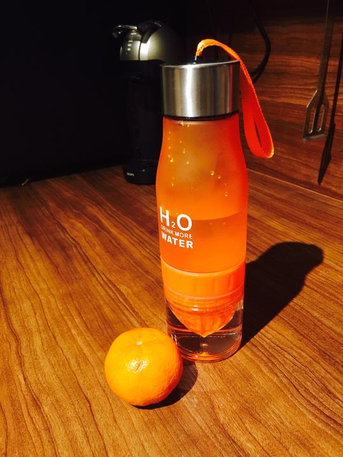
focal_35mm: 29
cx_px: 172
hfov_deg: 48.2
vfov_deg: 61.7
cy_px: 228
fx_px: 383
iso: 125
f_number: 2.2
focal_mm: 4.15
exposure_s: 1/17
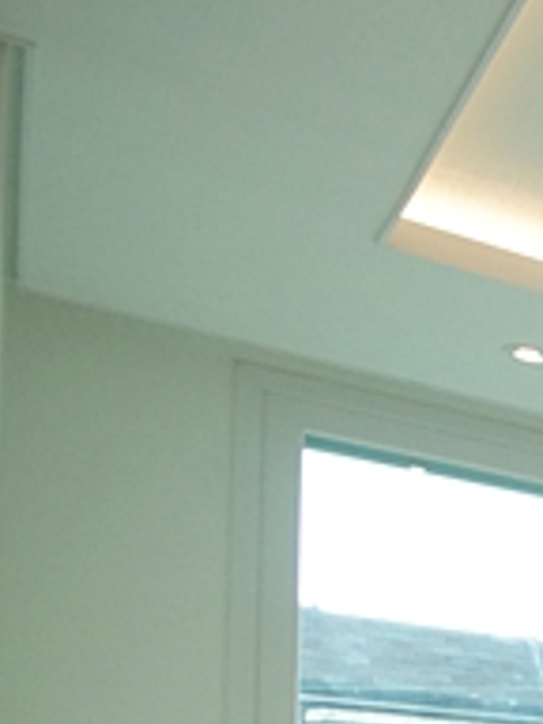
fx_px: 1255
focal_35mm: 60
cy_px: 882
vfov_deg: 27.9
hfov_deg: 13.1
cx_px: 1467
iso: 800
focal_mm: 10
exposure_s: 1/200
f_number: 4
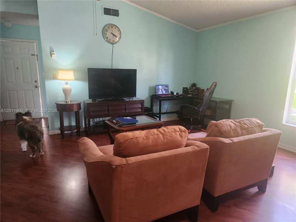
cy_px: 111
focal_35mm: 23
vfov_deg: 58.9
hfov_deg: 73.9
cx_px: 148
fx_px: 197
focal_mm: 5.4
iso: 640
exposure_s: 1/120
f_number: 1.8
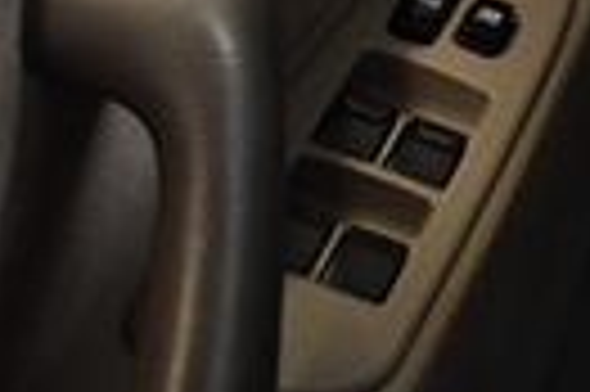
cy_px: -378
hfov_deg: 10.8
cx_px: 1432
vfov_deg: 8.1
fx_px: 2635
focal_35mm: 161
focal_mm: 22
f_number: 3.8
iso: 3200
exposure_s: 1/100
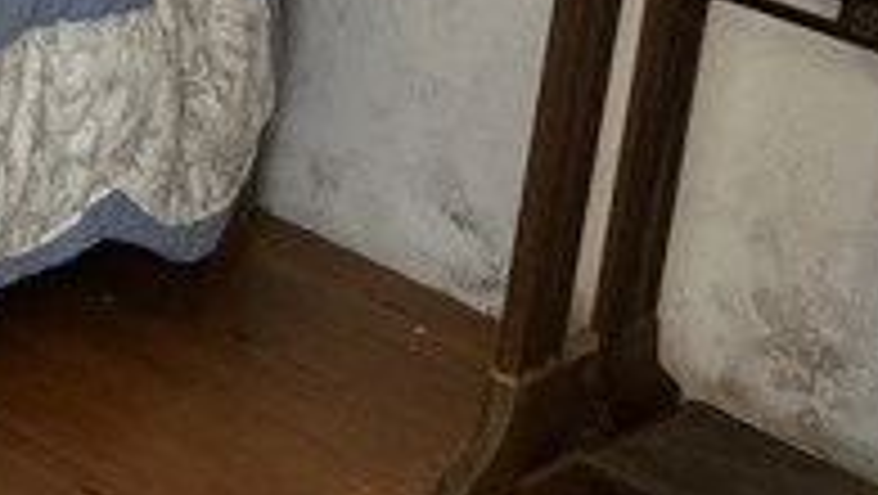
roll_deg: -3.7
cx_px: -639
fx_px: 2702
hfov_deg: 16.0
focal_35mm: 116
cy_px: -594
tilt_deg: -9.6
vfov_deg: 9.6
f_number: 1.5
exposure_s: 1/50
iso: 200
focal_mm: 5.7
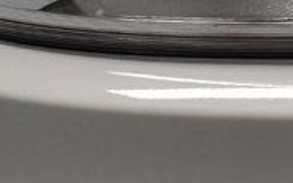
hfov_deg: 8.2
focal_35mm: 253
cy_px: -232
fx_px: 2019
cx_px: 343
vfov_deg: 5.1
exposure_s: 1/125
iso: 800
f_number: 4
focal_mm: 30
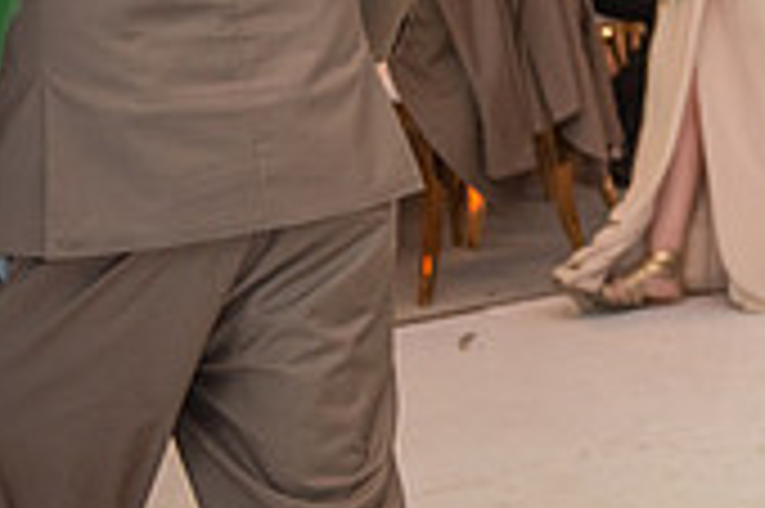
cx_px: 1188
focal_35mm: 171
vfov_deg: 7.9
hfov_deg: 11.5
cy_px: -250
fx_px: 3630
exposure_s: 1/160
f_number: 2.8
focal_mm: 50
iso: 1000
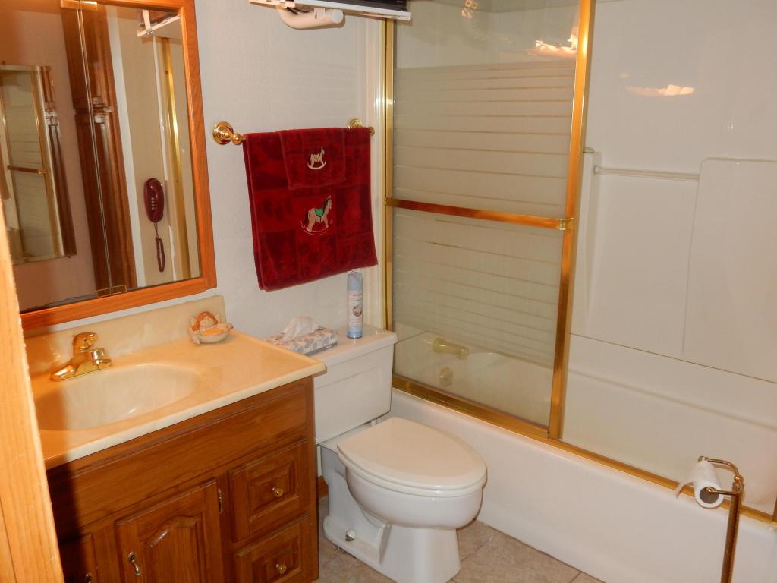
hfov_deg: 60.0
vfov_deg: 46.8
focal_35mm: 30
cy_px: 292
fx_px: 673
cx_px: 388
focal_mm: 5.4
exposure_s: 1/30
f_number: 4
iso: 200
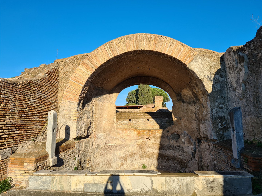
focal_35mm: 26
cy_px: 98
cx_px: 131
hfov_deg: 67.3
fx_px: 197
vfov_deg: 53.1
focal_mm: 5.4
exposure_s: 1/1908
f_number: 1.8
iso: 50
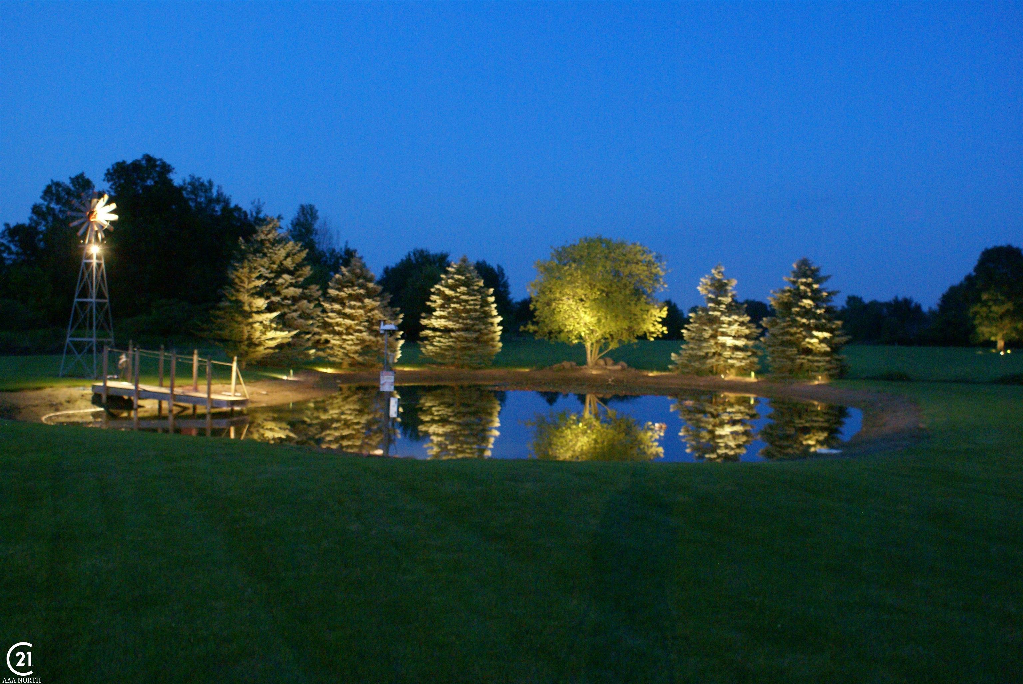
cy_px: 342
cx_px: 512
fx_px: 1109
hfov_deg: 49.5
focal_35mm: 39
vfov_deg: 34.3
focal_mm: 26
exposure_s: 2
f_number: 4.5
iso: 800
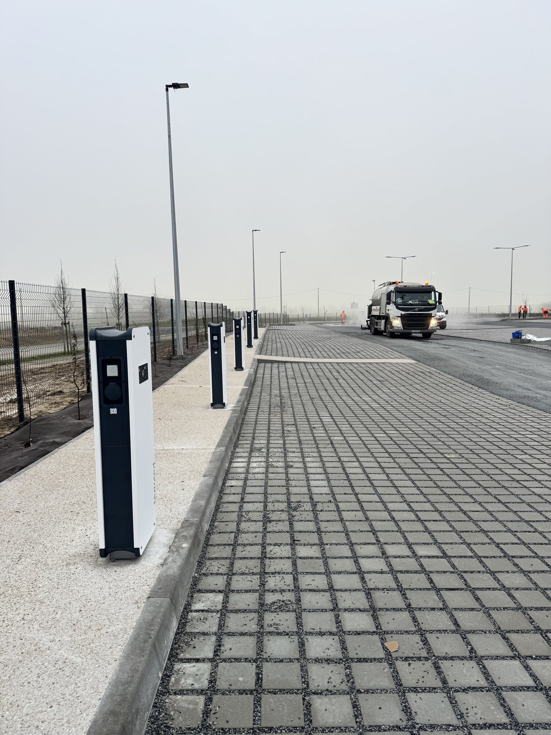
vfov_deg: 71.6
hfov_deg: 56.8
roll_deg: +0.5
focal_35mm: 24
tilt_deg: -6.1
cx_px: 276
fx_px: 509
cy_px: 368
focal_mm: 6.76
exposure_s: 1/448
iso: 80
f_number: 1.78
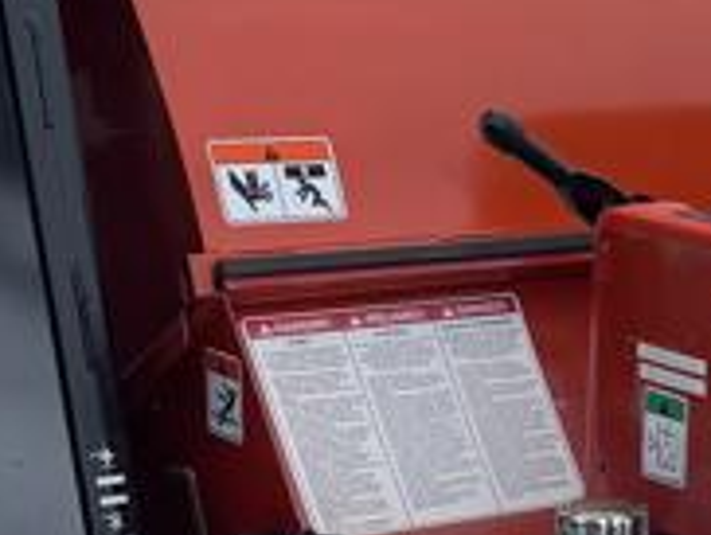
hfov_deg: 13.8
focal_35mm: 135
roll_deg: -2.5
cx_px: 1024
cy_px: 660
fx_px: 2777
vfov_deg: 10.8
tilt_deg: -20.5
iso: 80
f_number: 1.78
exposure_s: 1/3096
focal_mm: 6.76
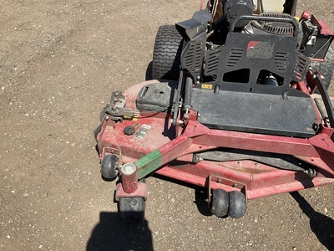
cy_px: 126
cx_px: 167
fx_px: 280
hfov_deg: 61.7
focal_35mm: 29
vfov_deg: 48.2
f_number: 1.8
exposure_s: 1/1412
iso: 25
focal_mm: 3
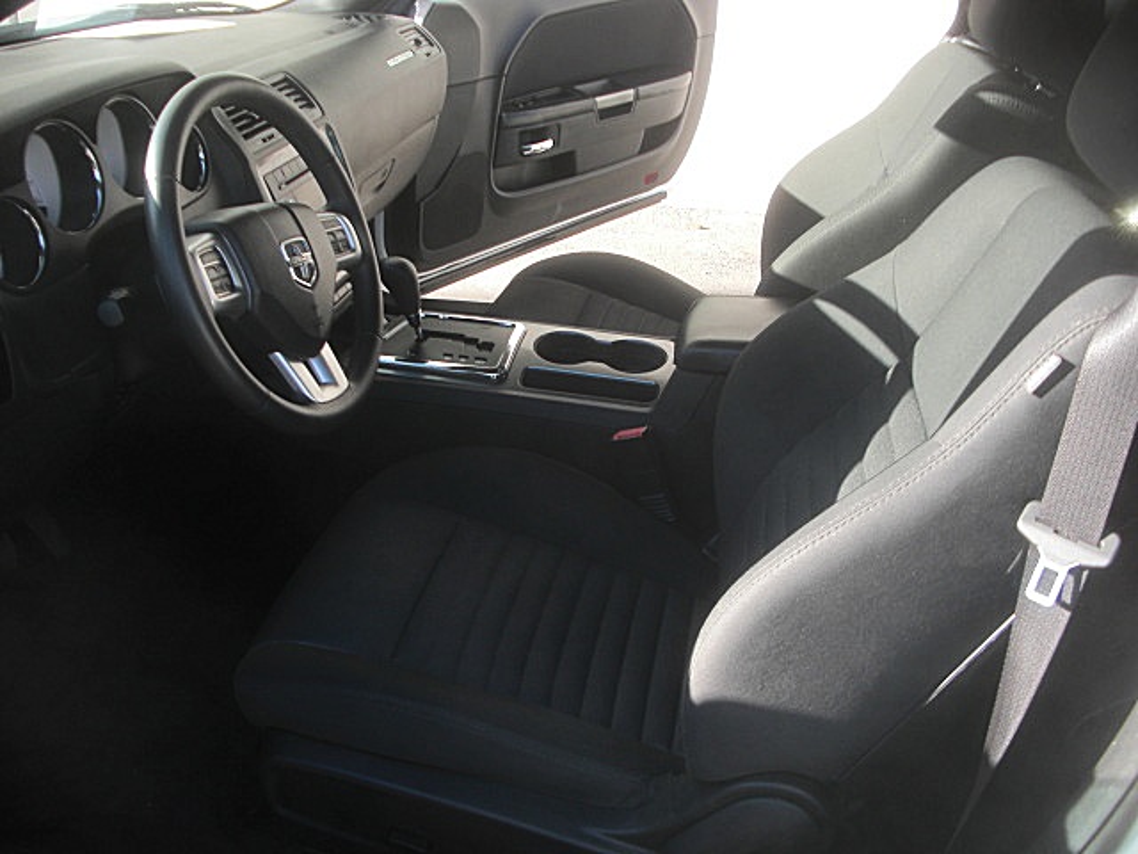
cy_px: 427
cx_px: 569
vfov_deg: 39.7
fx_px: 1183
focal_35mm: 36
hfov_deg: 51.4
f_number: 2.8
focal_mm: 6.3
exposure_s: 1/100
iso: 50
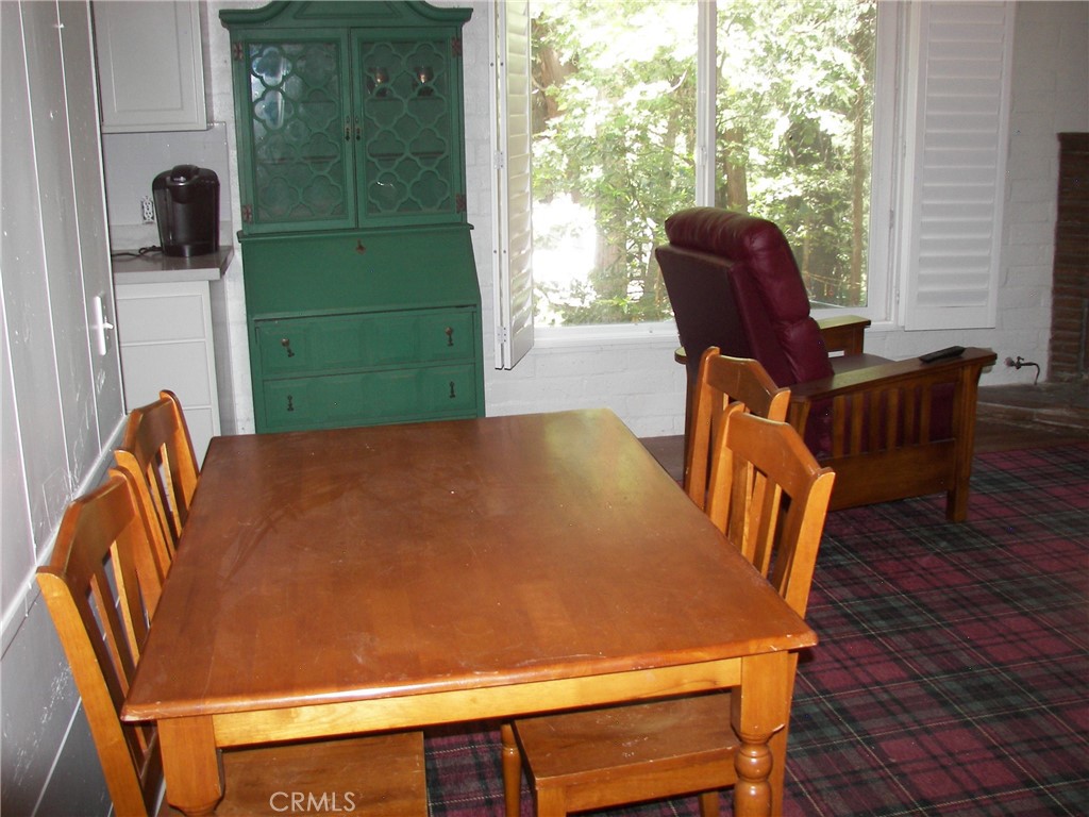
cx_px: 544
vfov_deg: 39.7
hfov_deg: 51.4
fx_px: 1133
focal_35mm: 36
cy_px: 408
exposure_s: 1/30
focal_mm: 6
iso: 100
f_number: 2.8
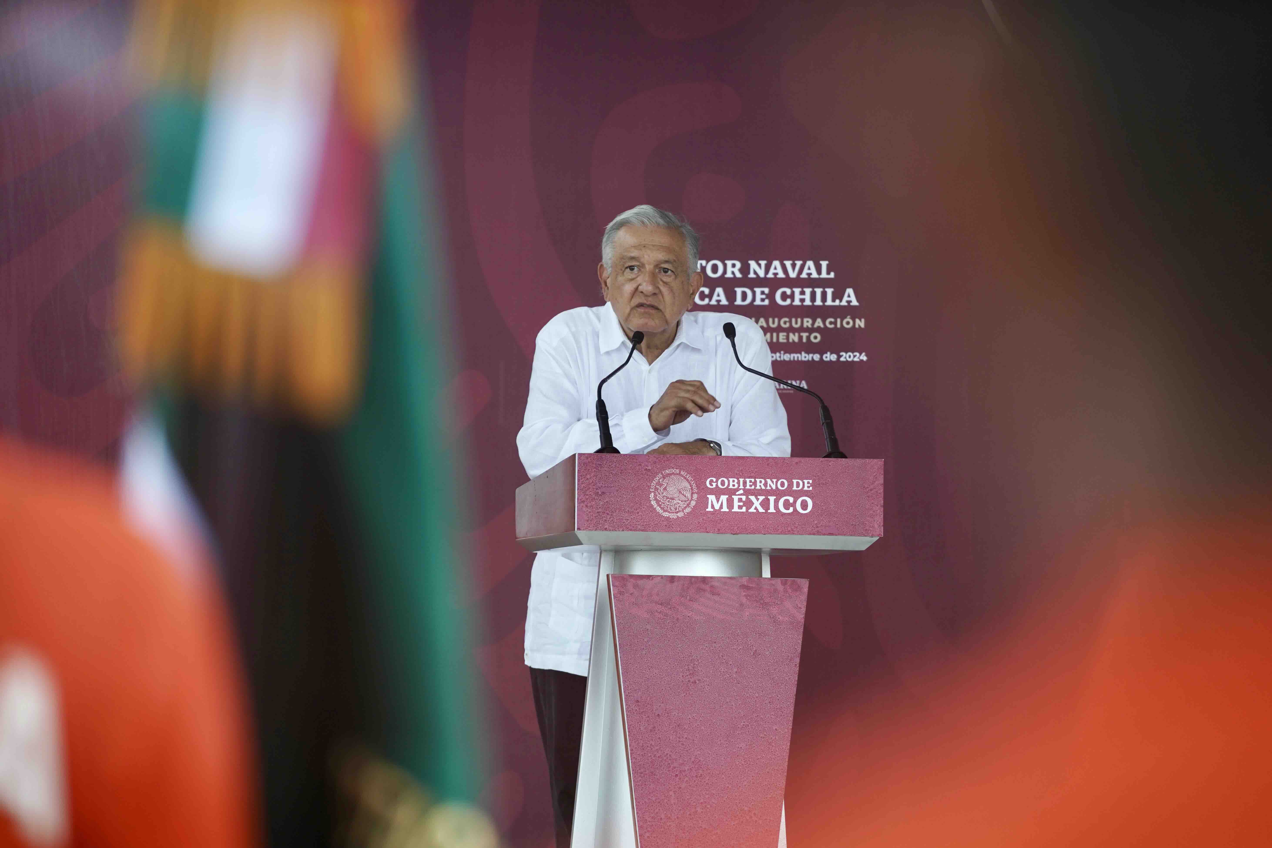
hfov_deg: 10.3
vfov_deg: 6.9
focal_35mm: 200
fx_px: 7066
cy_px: 424
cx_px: 636
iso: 400
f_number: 4
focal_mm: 200
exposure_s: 1/50
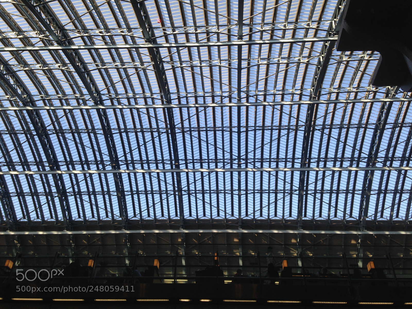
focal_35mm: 33
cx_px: 206
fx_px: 393
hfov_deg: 55.4
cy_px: 154
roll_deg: -2.2
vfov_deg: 42.9
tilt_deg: +38.5
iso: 50
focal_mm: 4.12
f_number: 2.4
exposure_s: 1/258
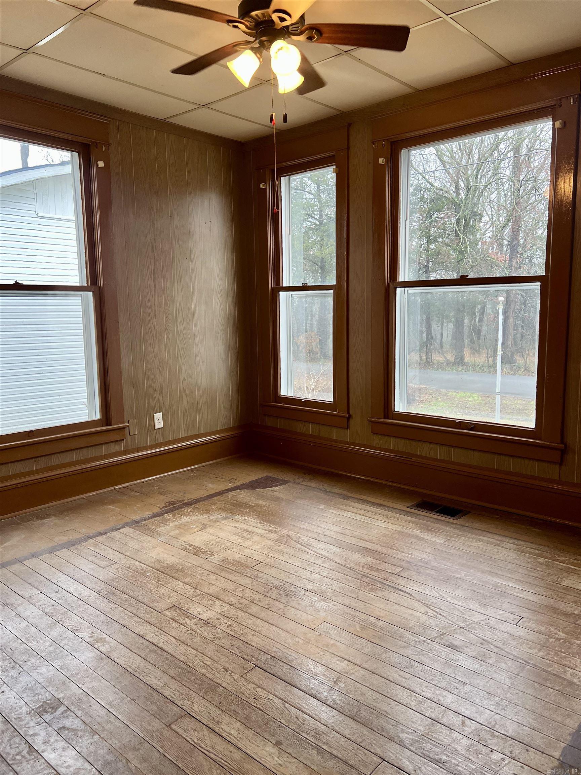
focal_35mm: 26
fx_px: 582
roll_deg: +0.2
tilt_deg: -6.3
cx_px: 290
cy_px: 388
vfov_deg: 67.3
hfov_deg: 53.1
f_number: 1.5
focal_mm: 5.7
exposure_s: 1/120
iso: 125
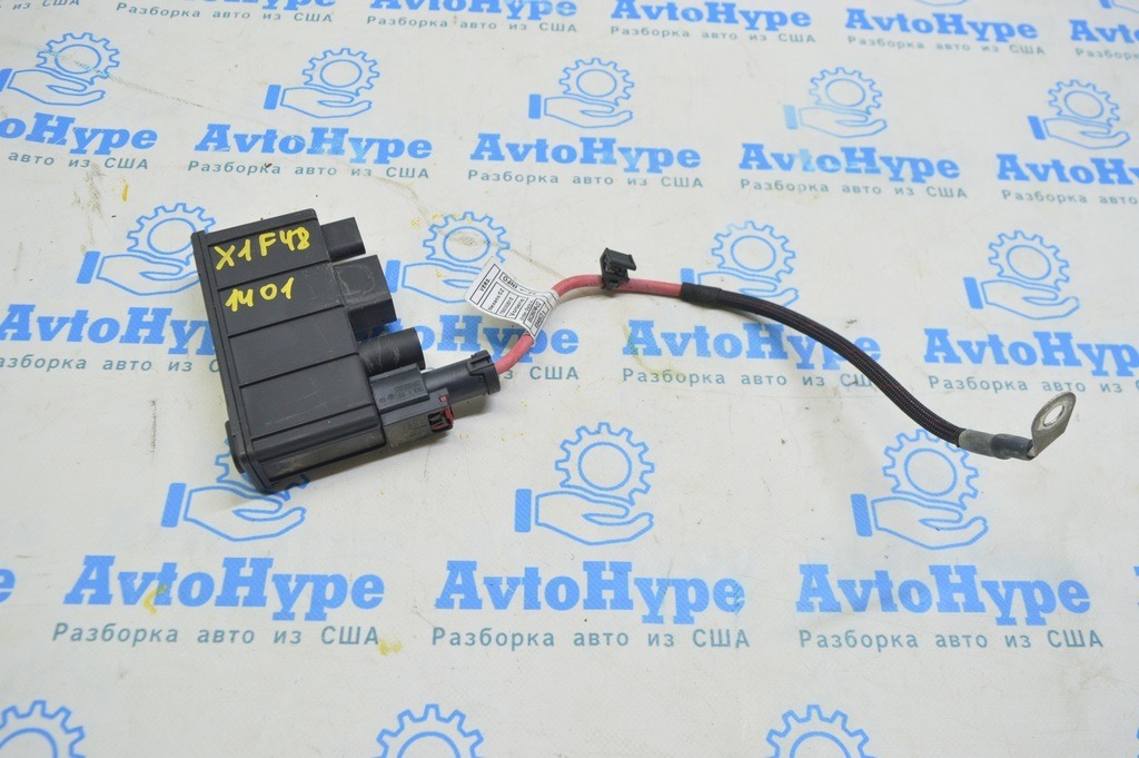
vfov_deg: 43.5
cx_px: 570
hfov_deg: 62.0
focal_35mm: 30
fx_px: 948
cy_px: 379
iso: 400
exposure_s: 1/20
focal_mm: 20
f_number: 5.6
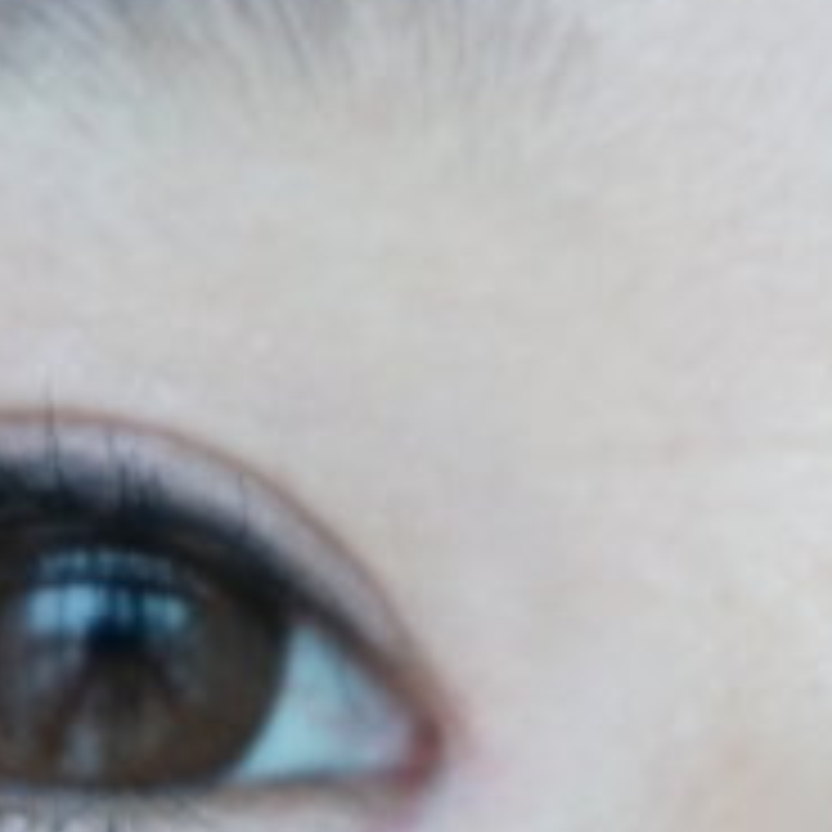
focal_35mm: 238
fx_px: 6472
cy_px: 639
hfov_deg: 7.3
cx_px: 931
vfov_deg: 7.3
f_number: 5.6
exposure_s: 1/80
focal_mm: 50
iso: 1600
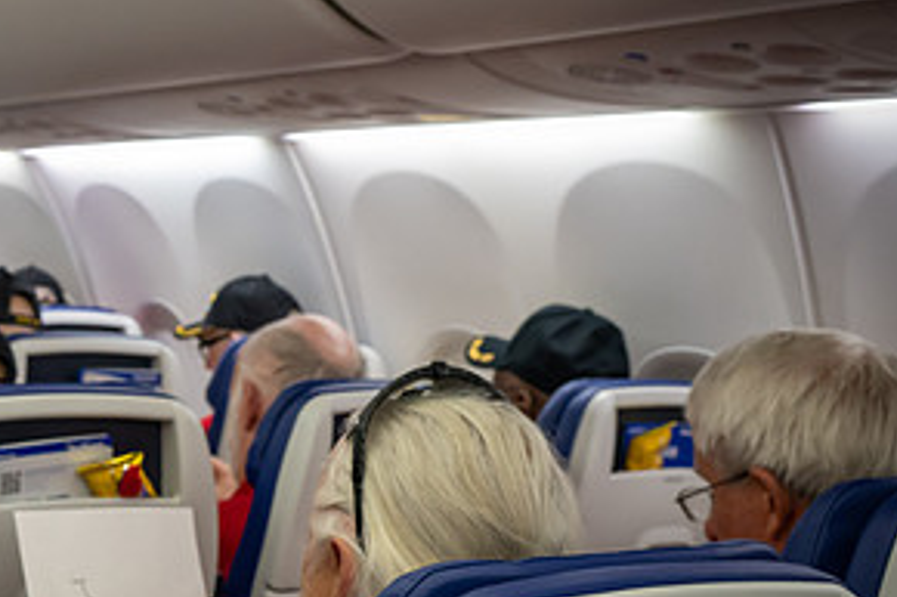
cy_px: 368
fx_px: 1569
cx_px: 31
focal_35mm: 63
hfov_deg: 30.0
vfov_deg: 21.5
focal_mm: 31.5
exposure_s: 1/60
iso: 5000
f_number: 6.3
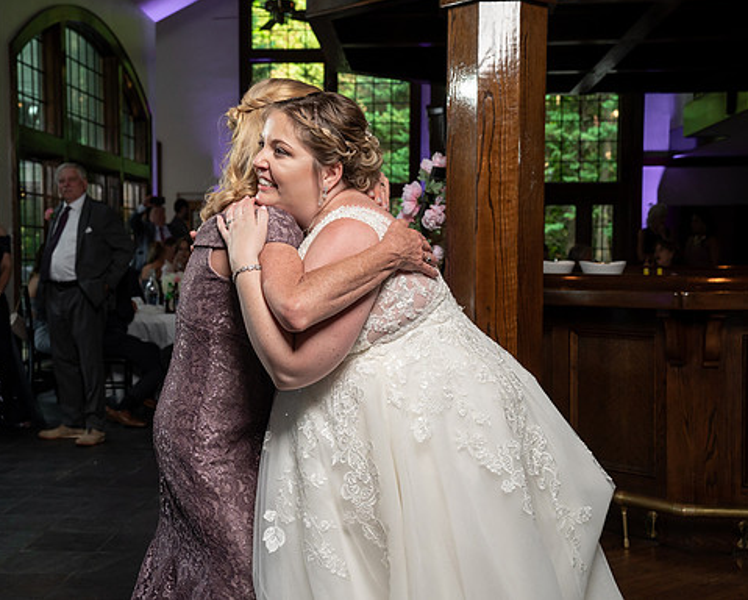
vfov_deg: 29.2
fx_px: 1152
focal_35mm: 52
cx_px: 324
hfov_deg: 35.9
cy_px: 300
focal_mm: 44
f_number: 5.6
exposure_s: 1/200
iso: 2000
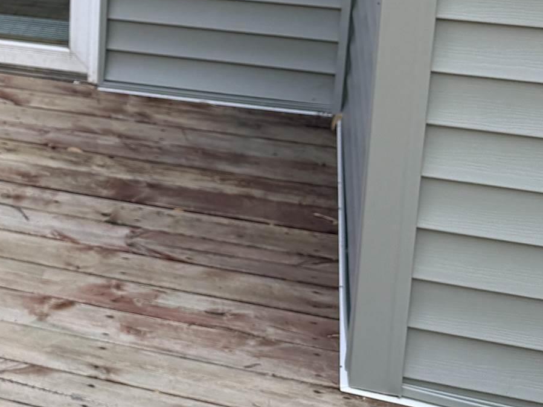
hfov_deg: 19.9
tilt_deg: -10.0
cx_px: -315
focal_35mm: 82
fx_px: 1286
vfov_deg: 16.9
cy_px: -123
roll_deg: +0.8
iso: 80
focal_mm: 6.76
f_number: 1.78
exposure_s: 1/735
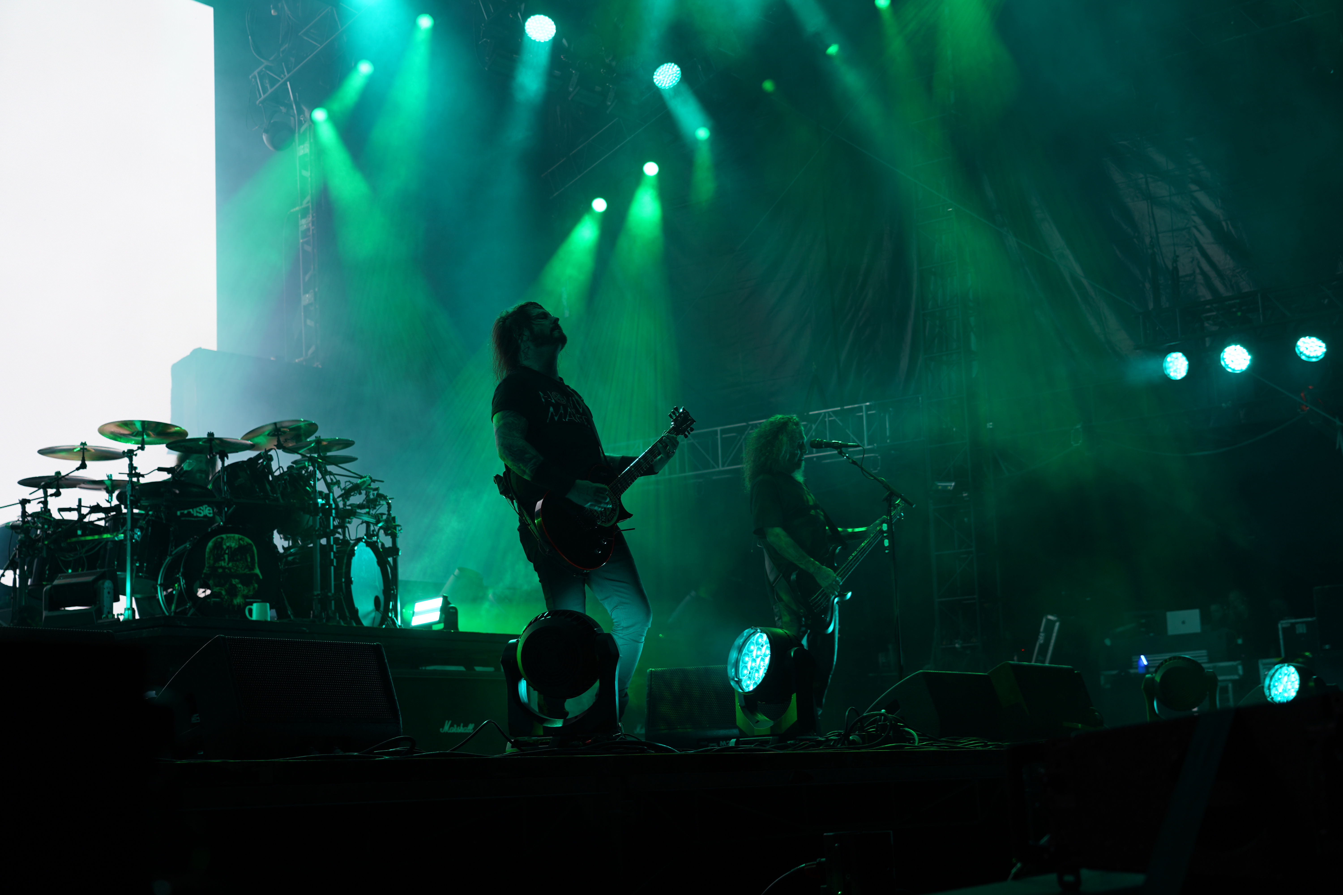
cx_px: 672
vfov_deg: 27.0
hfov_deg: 39.6
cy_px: 448
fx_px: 1865
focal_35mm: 50
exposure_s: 1/60
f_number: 4
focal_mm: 50
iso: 125
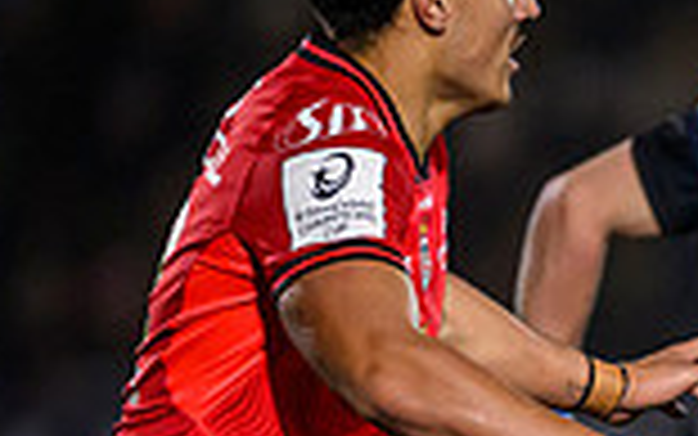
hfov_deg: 1.2
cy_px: 865
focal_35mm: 1772
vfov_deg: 0.7
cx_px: 1157
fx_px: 33721
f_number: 3.2
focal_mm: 400
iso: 5000
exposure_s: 1/3200
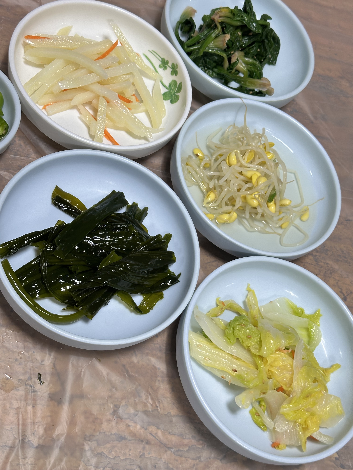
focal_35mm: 48
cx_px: 176
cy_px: 235
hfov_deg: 30.3
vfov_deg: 39.7
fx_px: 653
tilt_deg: -55.0
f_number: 1.78
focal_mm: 6.86
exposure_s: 1/120
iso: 80
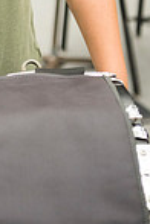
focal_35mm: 178
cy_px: -101
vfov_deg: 11.1
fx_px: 1112
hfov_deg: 7.6
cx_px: -34
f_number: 2.8
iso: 1250
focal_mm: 58
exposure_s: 1/160
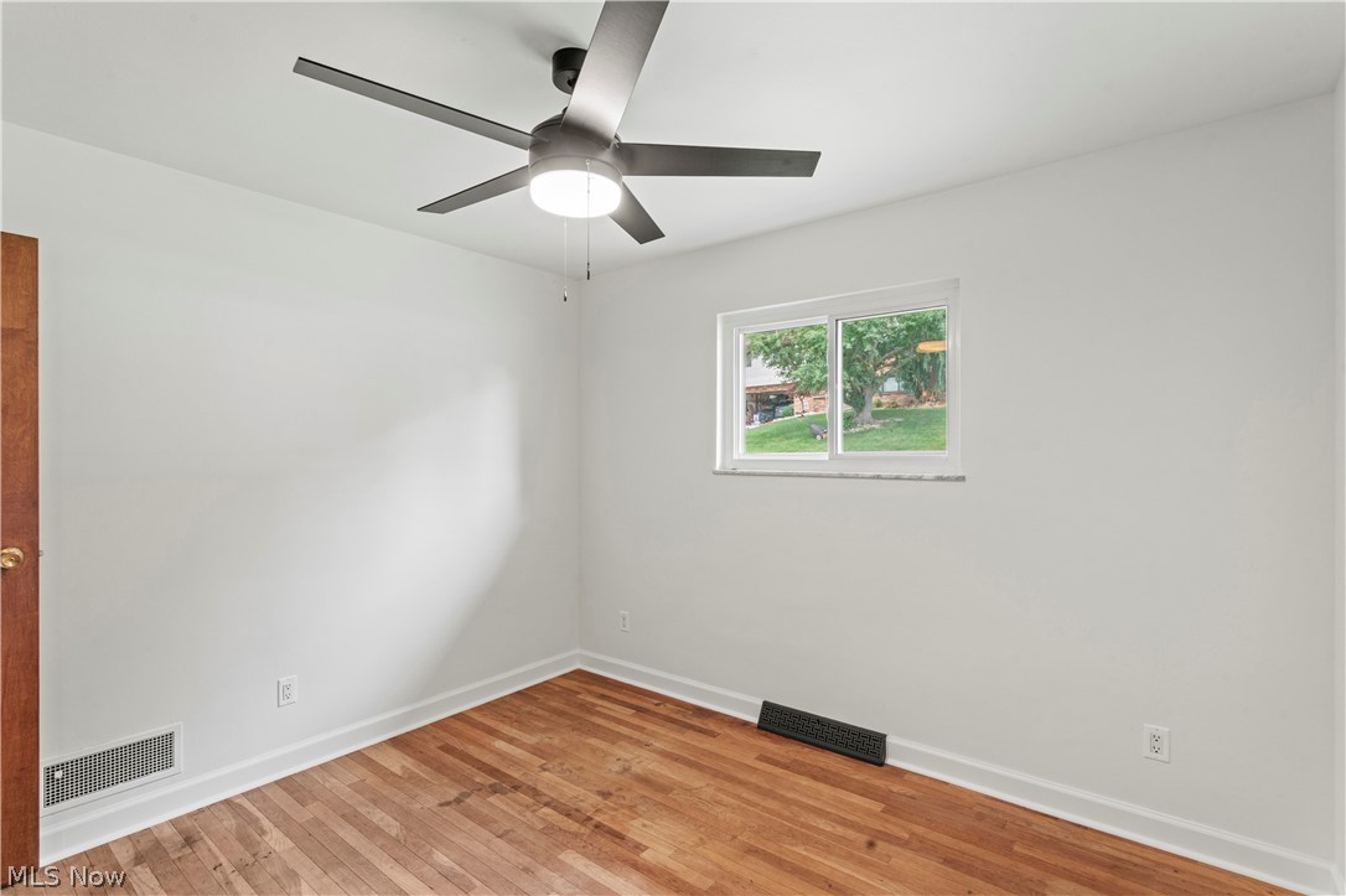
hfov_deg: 93.3
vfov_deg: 70.4
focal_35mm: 17
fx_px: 635
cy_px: 448
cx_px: 673
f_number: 10
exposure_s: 1.6
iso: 400
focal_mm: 17
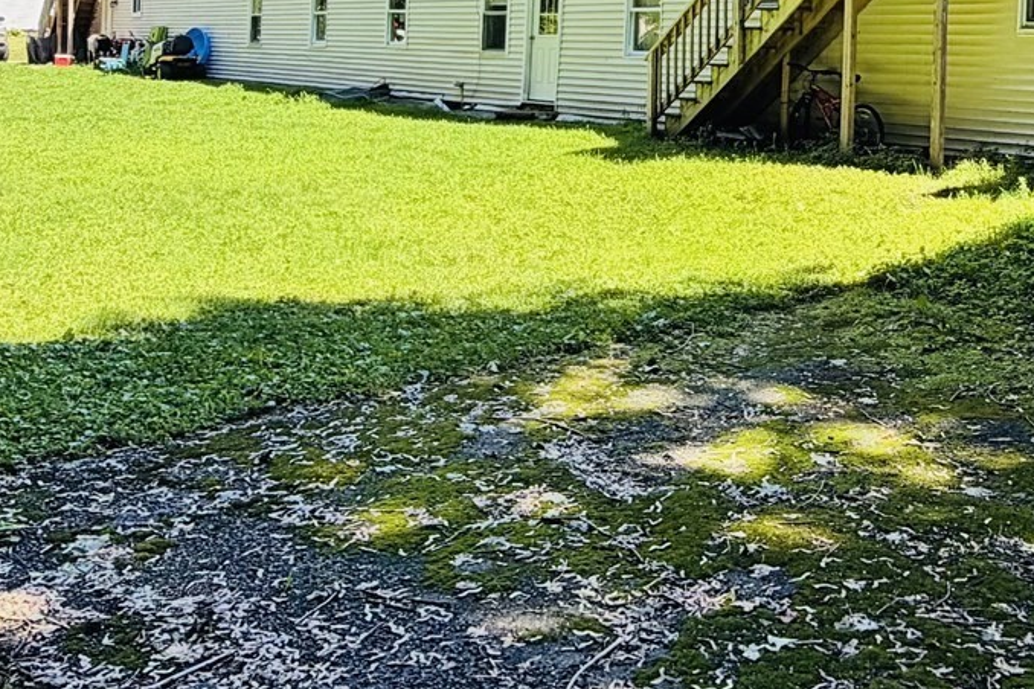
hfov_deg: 43.4
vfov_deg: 29.4
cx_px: 750
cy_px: 88
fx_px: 1264
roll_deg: -0.8
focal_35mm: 44
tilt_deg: -1.8
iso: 50
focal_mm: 2.22
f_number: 2.2
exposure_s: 1/502
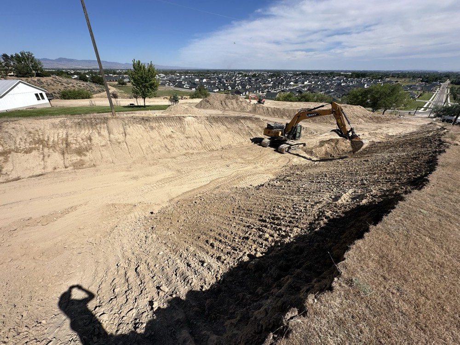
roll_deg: -0.7
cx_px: 230
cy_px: 172
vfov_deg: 85.7
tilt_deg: -29.1
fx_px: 186
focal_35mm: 14
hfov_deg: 102.1
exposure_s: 1/3300
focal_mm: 2.22
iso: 50
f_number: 2.2
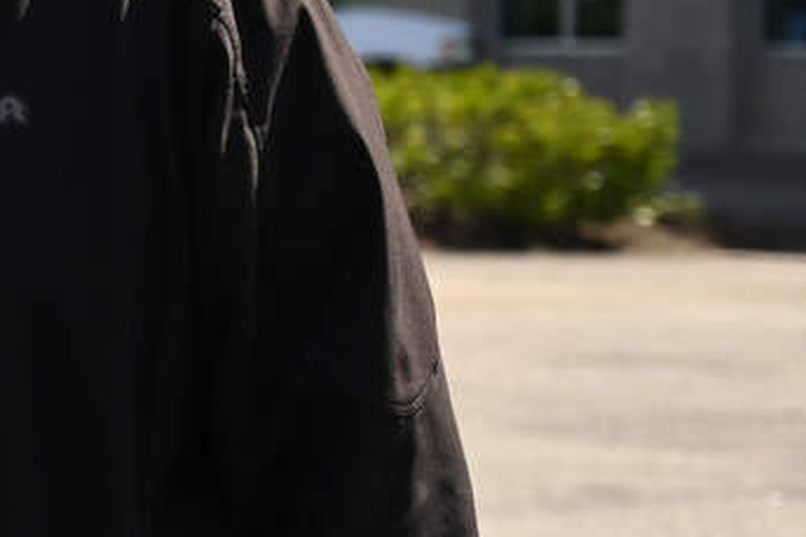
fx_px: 4610
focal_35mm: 206
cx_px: -473
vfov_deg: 6.7
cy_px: 189
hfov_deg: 9.6
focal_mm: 59
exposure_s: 1/3200
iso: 640
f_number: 4
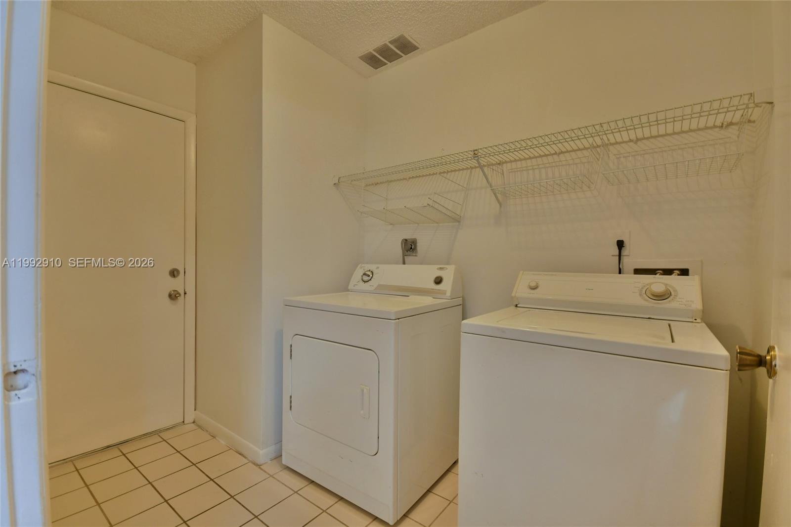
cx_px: 396
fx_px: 329
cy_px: 264
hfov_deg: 100.4
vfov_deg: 77.3
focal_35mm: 15
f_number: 4
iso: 1000
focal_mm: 10
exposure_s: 1/60
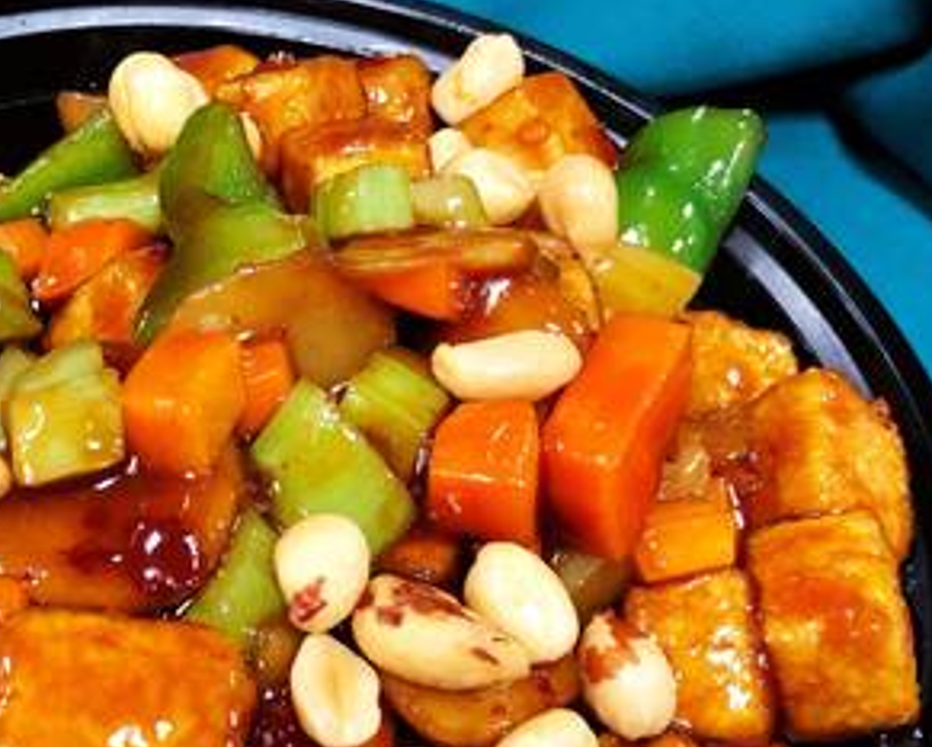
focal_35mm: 55
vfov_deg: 27.3
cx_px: 221
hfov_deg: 33.4
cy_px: 542
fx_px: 1518
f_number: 1.8
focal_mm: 4
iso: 80
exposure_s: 1/15
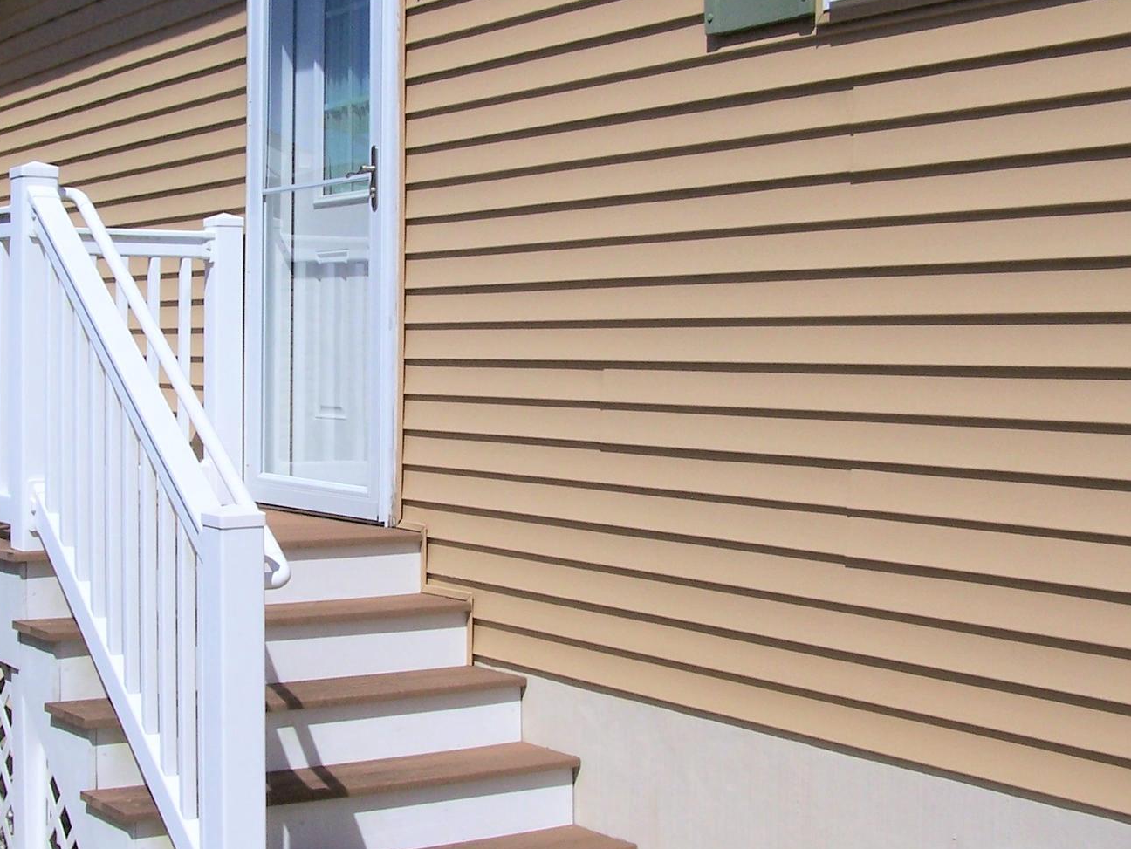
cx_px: 350
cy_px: 407
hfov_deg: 31.8
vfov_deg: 24.4
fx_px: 1961
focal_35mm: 60
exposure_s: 1/1000
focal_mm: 6.3
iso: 80
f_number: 5.6
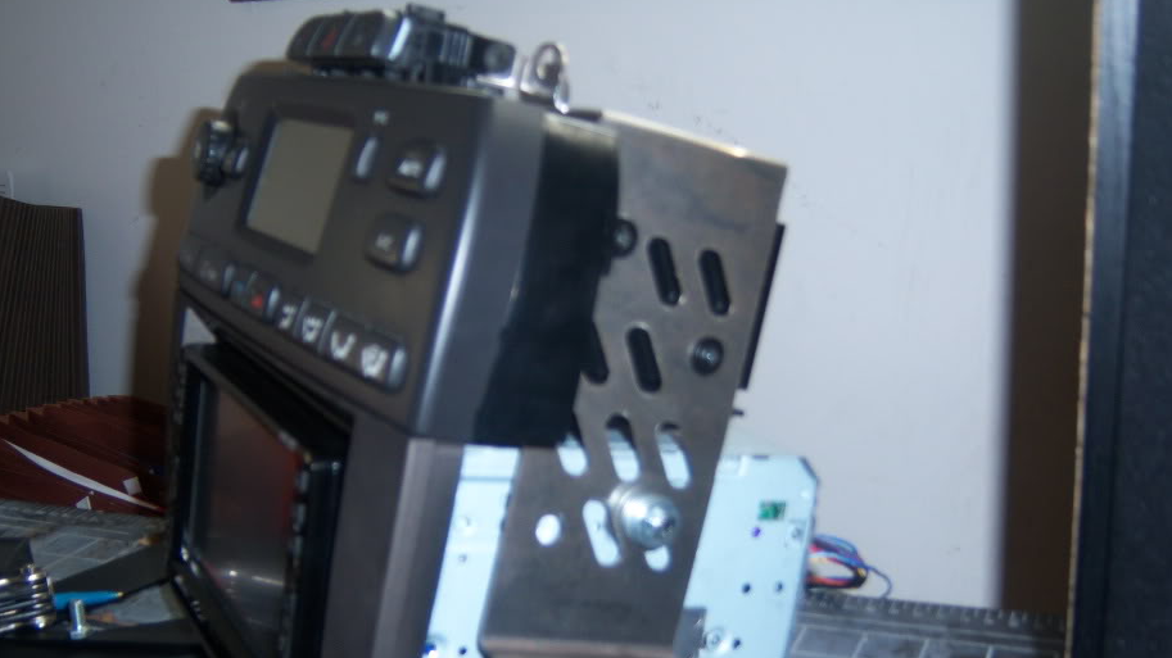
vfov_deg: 27.0
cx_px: 529
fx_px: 1367
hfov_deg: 46.3
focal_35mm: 44
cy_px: 425
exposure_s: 1/60
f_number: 2.8
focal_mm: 7.5
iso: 80
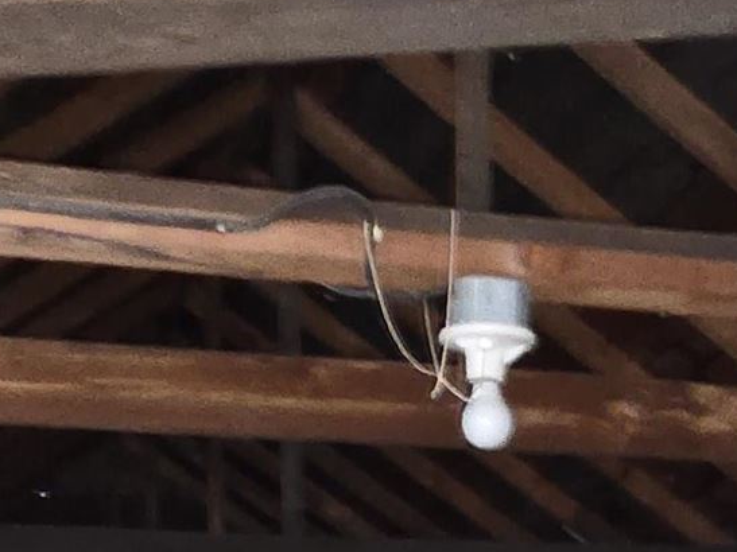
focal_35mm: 73
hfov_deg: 26.7
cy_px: 1016
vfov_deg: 16.6
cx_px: 410
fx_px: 1554
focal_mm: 2.2
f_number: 2.2
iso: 3200
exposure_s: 1/5.09
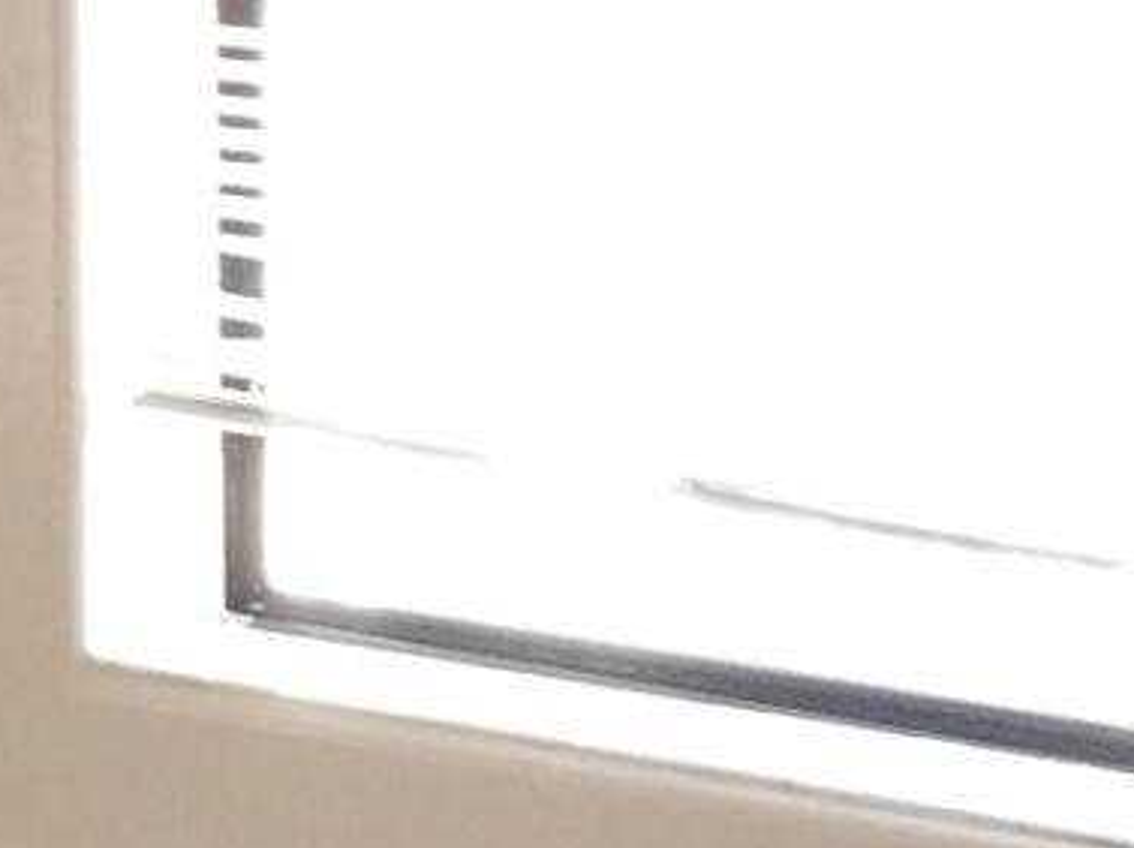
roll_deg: +0.1
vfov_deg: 6.3
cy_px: -421
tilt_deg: -2.4
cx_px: -972
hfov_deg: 8.2
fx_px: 7560
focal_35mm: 231
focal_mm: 4.15
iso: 50
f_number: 2.2
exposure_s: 1/30
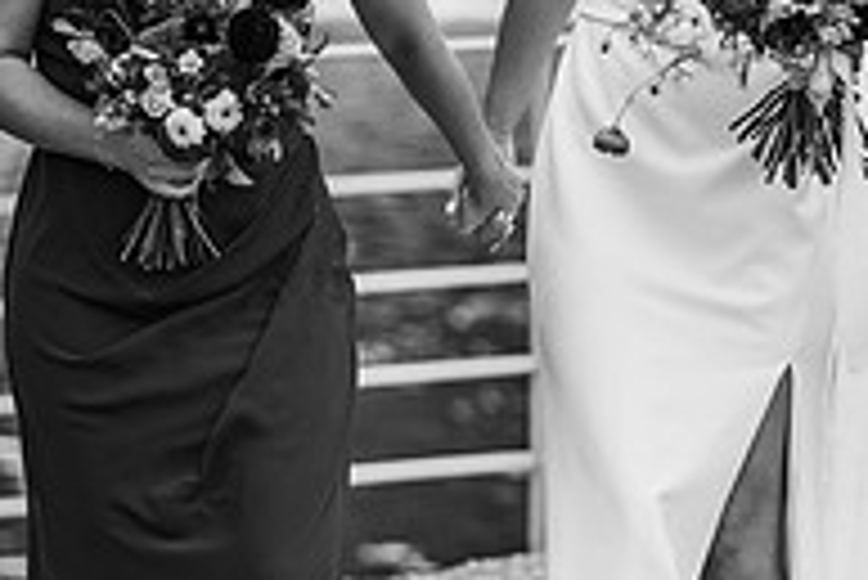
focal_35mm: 255
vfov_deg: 5.4
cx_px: 859
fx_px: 6153
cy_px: 270
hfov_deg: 8.0
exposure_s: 1/1000
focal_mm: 85
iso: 100
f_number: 2.2
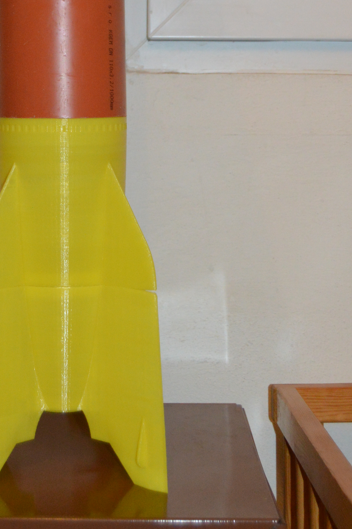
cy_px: -5
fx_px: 1219
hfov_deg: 16.4
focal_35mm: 83
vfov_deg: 23.4
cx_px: 109
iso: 1250
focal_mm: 24
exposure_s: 1/60
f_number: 3.8
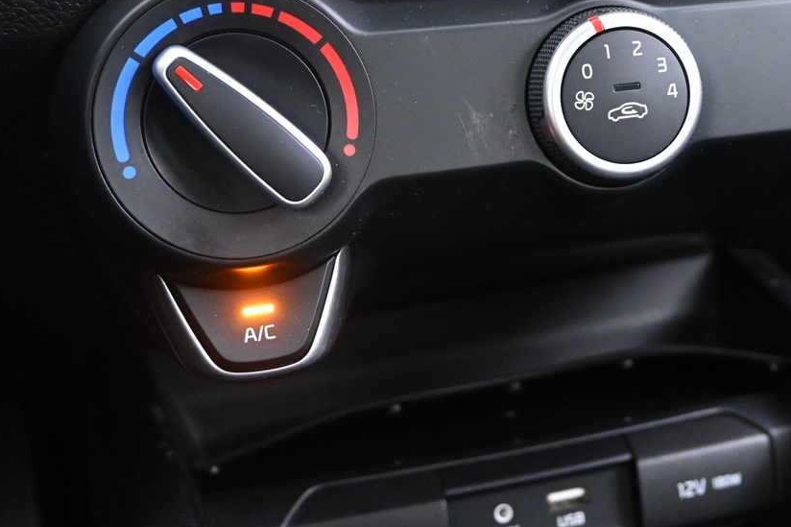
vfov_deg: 23.4
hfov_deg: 34.3
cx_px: 549
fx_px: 1263
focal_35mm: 57
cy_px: 153
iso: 3200
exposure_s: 1/5
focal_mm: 19.5
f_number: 3.8
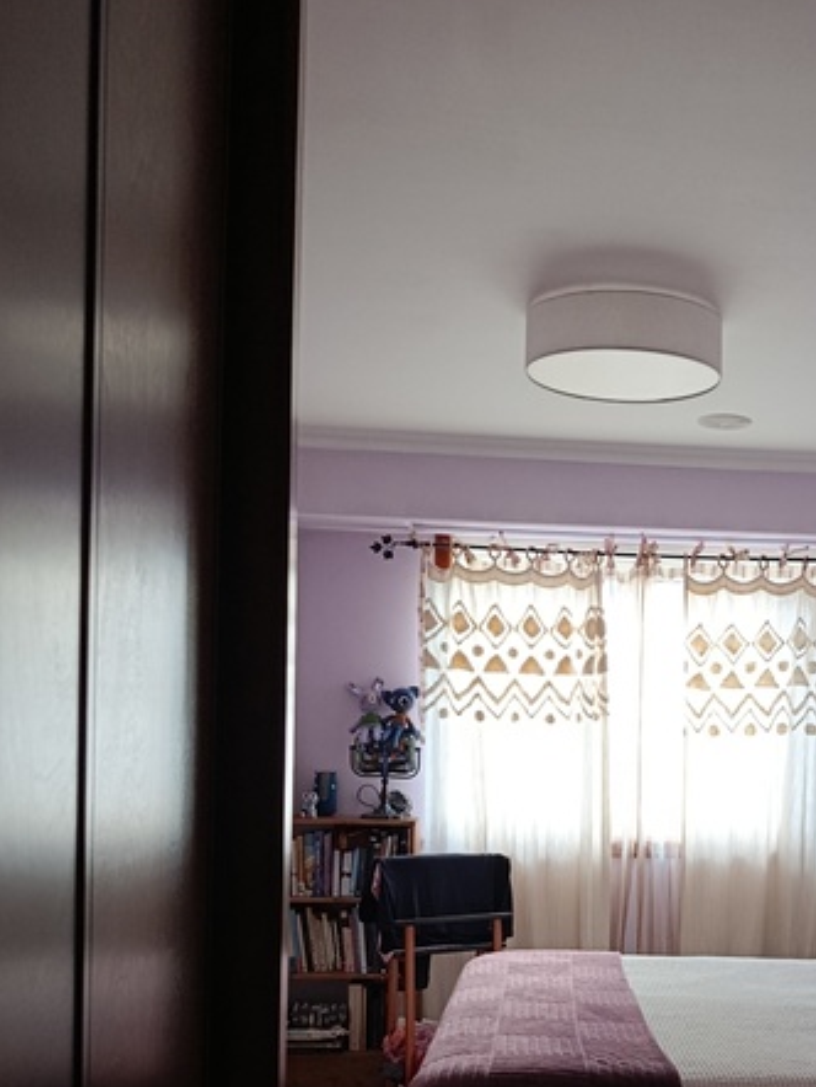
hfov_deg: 34.8
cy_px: 760
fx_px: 1256
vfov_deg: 45.7
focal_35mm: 40
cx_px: 664
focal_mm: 6.11
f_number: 1.65
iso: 1264
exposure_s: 1/50
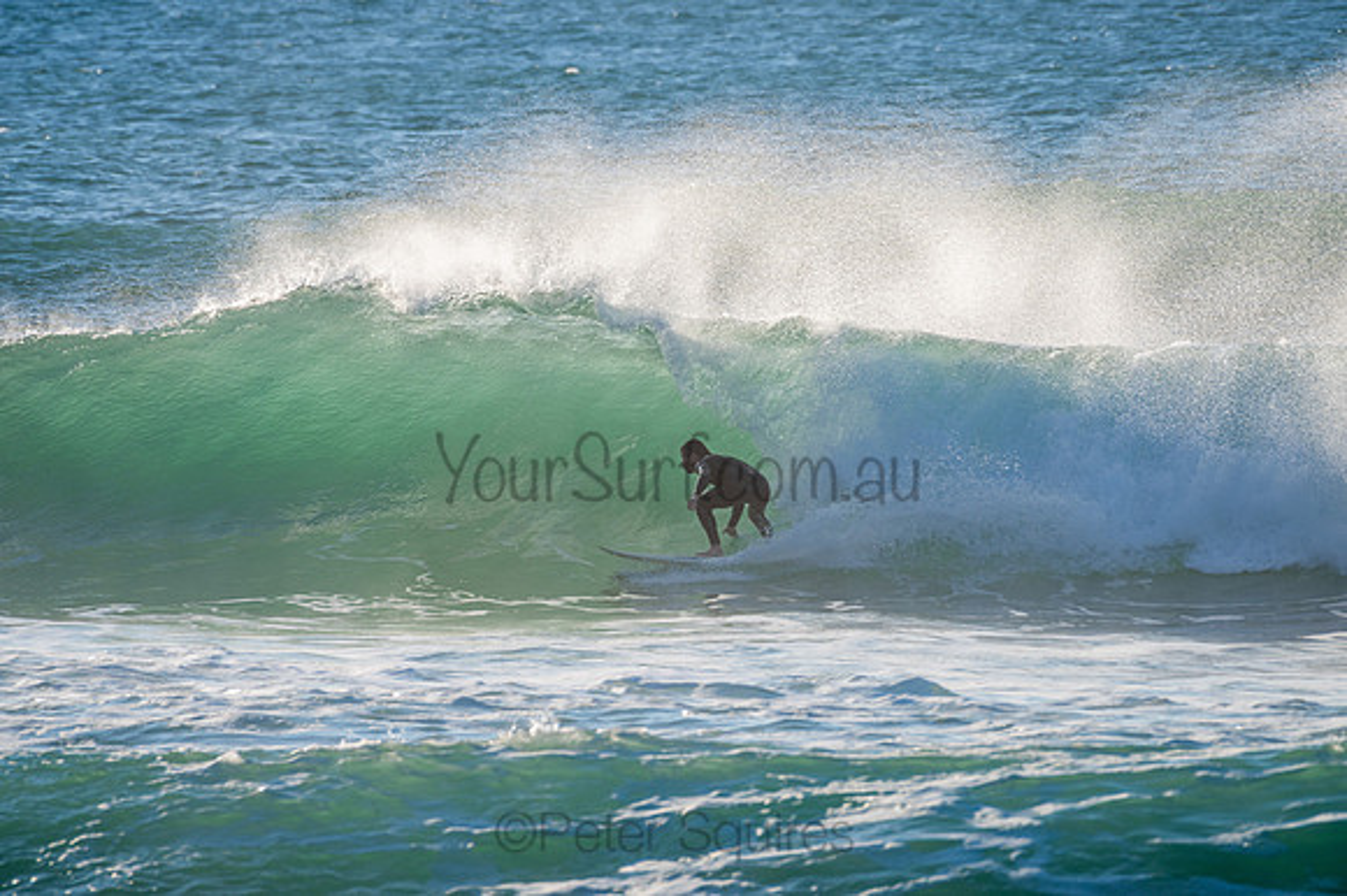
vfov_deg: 2.2
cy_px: 448
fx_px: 22913
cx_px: 674
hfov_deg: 3.4
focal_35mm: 613
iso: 64
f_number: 8
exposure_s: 1/320
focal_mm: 500
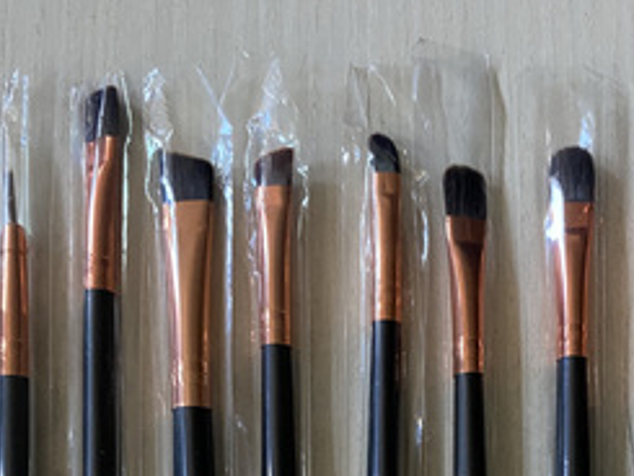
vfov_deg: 24.2
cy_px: 618
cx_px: 361
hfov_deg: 36.1
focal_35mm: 53
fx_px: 971
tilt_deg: -85.6
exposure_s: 1/40
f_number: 1.8
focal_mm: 4.25
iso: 400
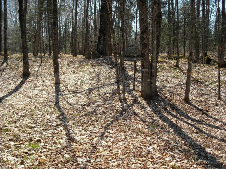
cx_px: 113
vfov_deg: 32.9
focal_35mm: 44
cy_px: 84
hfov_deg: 42.9
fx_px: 287
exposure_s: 1/438
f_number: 3.1
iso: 64
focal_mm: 7.1
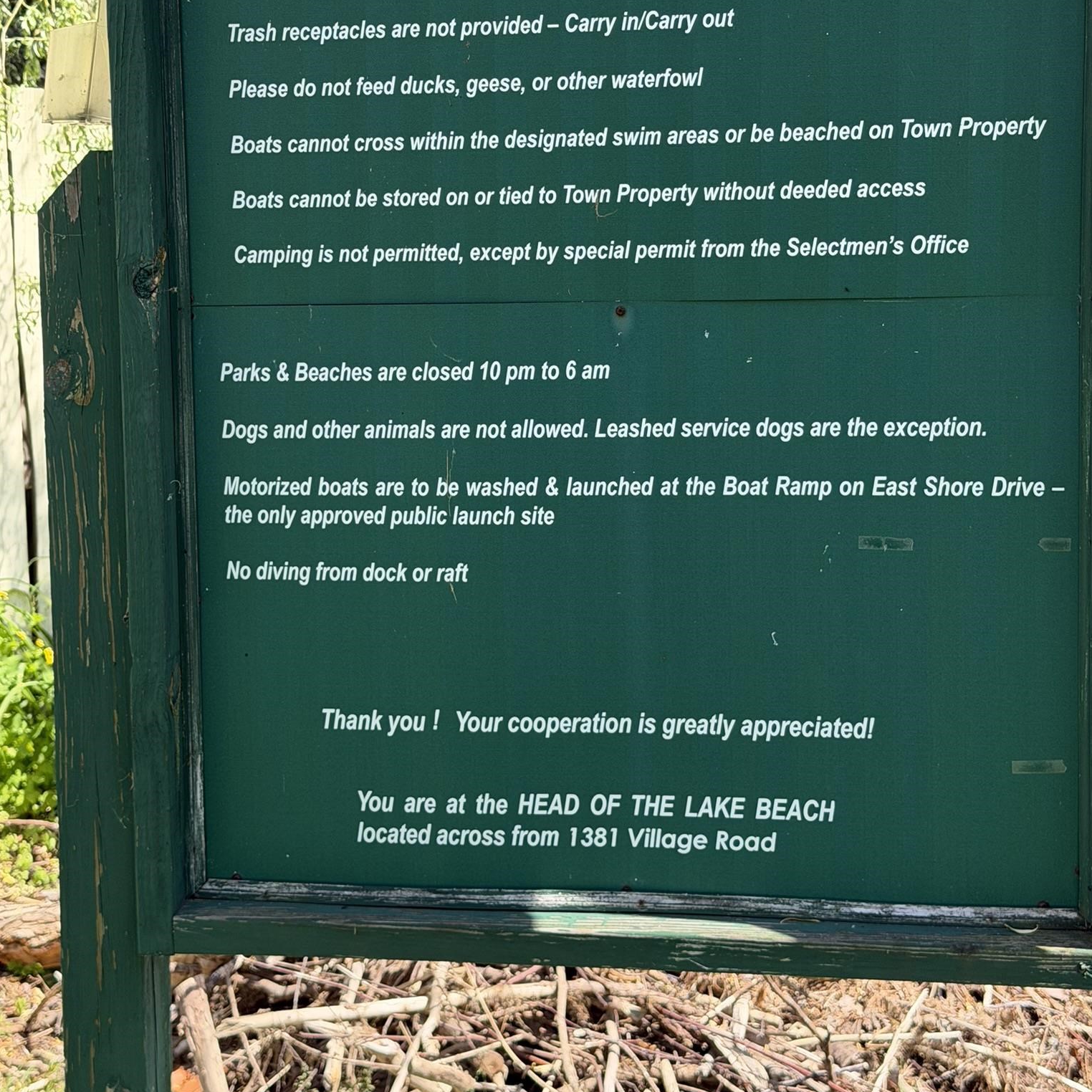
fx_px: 2034
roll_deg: +1.9
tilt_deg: -5.6
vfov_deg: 30.0
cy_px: 434
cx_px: 549
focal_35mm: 57
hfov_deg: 30.0
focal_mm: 6.76
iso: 80
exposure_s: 1/1013
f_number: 1.78
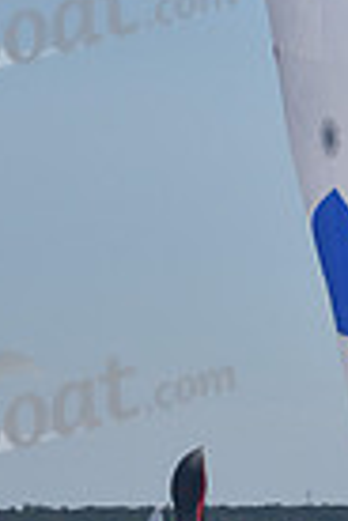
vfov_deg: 6.9
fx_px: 4277
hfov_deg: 4.6
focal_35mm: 295
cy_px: -200
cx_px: 433
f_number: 7.1
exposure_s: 1/1250
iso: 250
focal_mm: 70
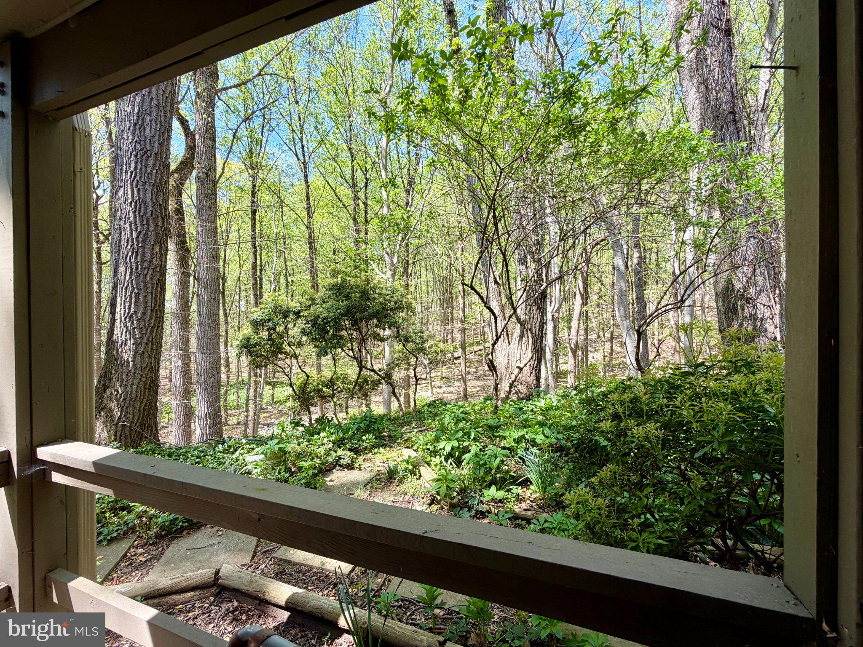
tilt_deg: -0.7
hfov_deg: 102.1
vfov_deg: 85.7
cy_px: 324
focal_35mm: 14
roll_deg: +0.6
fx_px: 349
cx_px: 432
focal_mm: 2.22
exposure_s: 1/250
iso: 40
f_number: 2.2
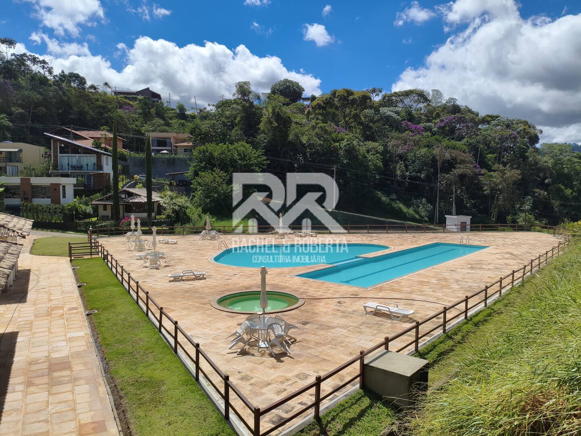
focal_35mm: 26
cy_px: 218
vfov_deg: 53.1
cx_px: 290
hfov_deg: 67.3
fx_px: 436
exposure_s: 1/6467
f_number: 1.5
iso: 80
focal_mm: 4.94
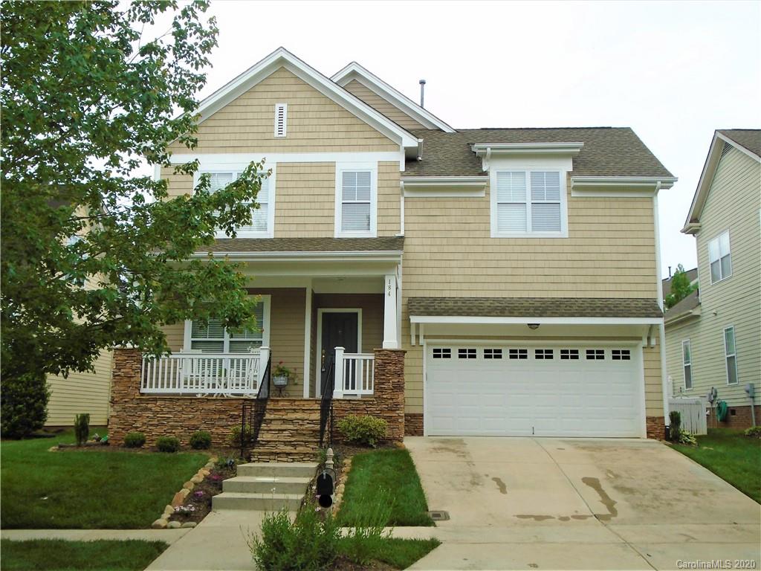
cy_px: 286
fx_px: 791
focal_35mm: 36
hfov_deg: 51.4
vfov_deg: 39.7
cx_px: 380
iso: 100
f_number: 3.8
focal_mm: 6.4
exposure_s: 1/125
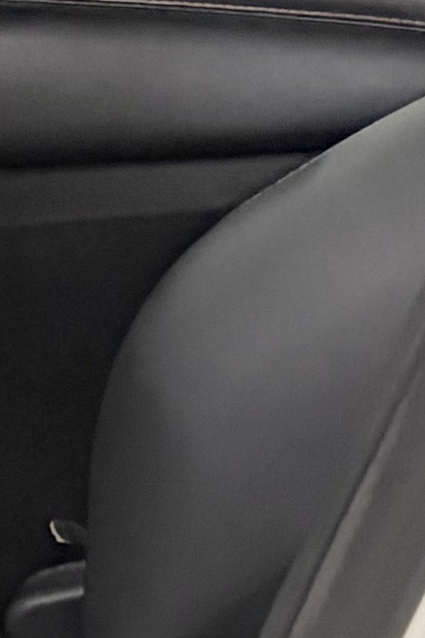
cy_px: 206
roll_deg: -1.6
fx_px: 3329
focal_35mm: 188
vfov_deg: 10.9
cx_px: -1189
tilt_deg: -26.8
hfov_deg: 6.2
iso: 640
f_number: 1.6
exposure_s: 1/33
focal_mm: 5.96
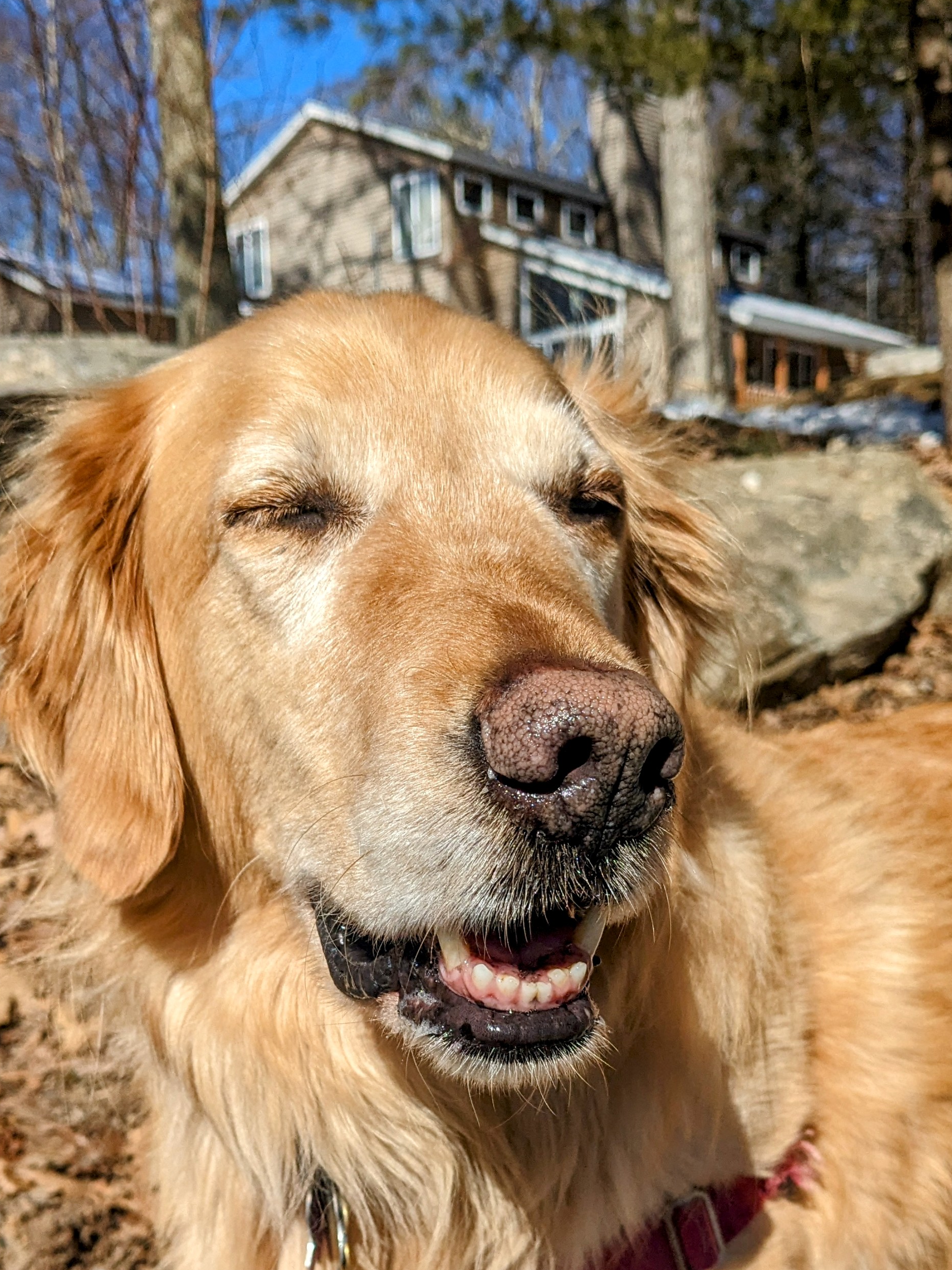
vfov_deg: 59.9
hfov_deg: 46.8
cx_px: 473
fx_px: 1100
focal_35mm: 30
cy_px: 590
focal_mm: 4.38
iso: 58
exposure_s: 1/4673
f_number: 1.73
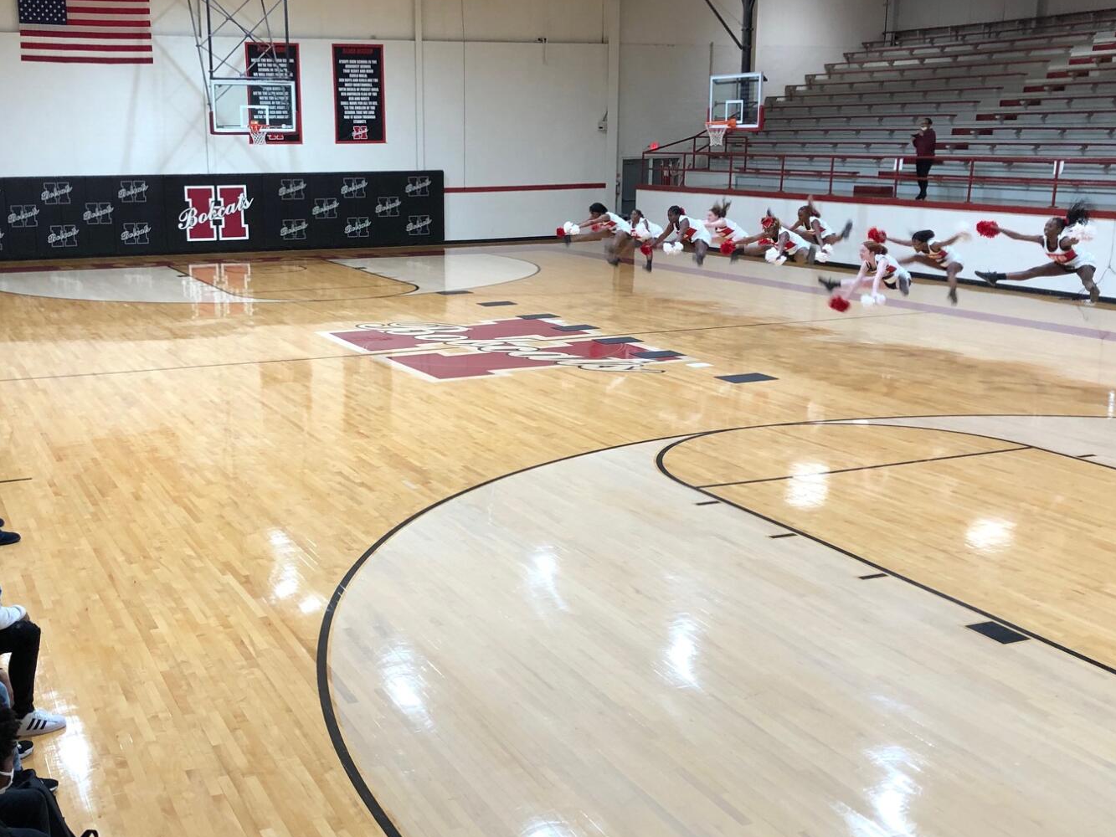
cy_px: 444
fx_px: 1354
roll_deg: +0.6
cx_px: 461
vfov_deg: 34.3
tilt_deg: -12.9
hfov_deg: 44.6
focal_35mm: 42
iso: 40
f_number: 1.8
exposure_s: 1/15
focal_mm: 3.99
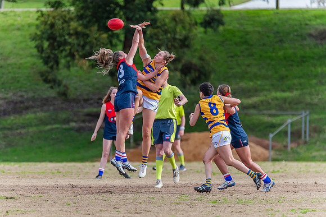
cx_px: 149
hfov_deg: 3.1
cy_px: 109
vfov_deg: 2.1
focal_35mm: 655
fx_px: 5934
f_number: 6.3
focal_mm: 600
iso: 1100
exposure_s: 1/2000
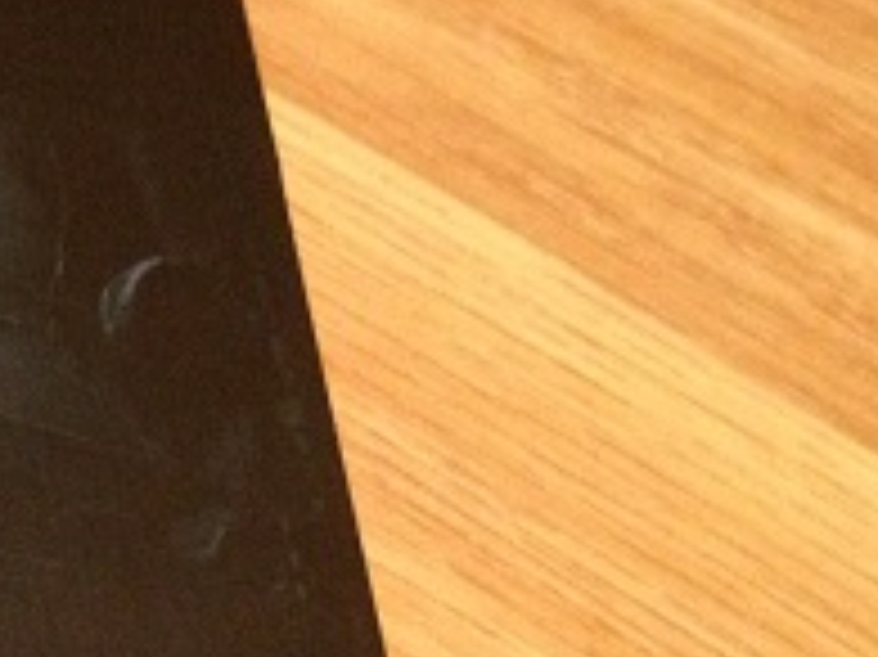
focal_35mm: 115
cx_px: -482
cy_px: 778
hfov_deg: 15.6
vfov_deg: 12.6
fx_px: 2915
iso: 400
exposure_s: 1/20
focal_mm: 4.28
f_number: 2.4
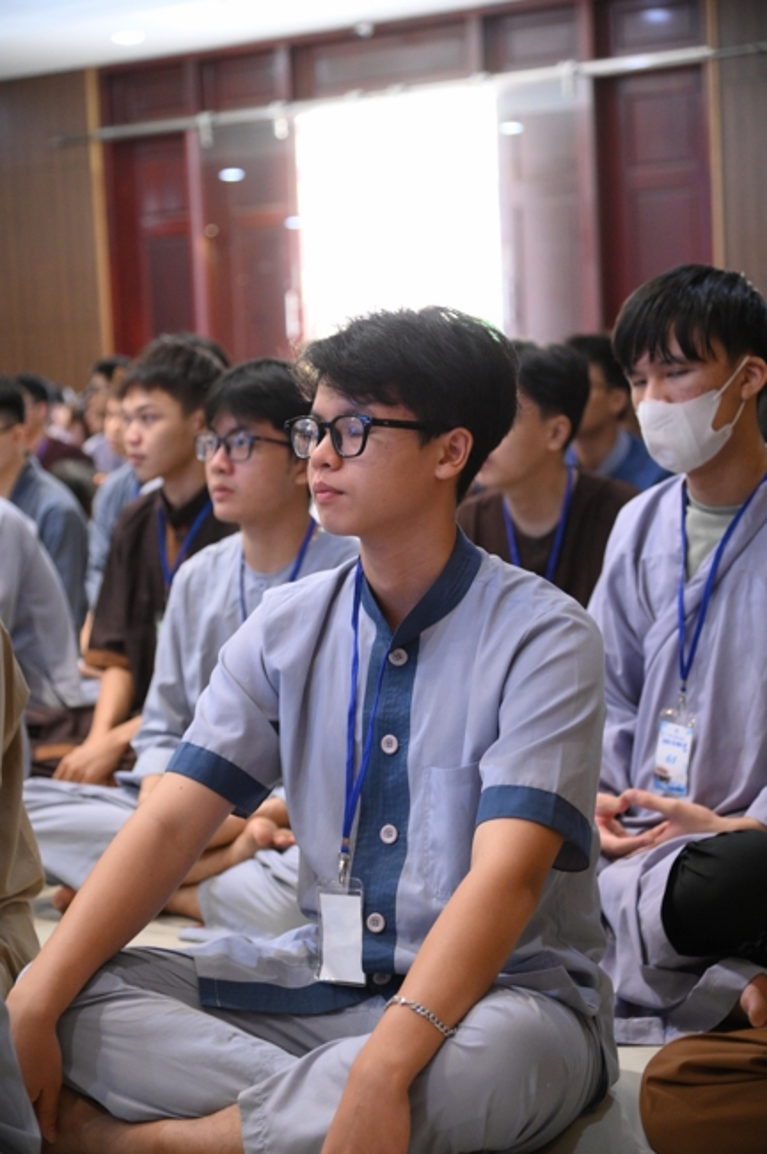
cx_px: 384
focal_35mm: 66
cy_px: 577
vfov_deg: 30.5
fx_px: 2114
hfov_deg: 20.6
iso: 5000
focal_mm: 66
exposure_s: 1/100
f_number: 4
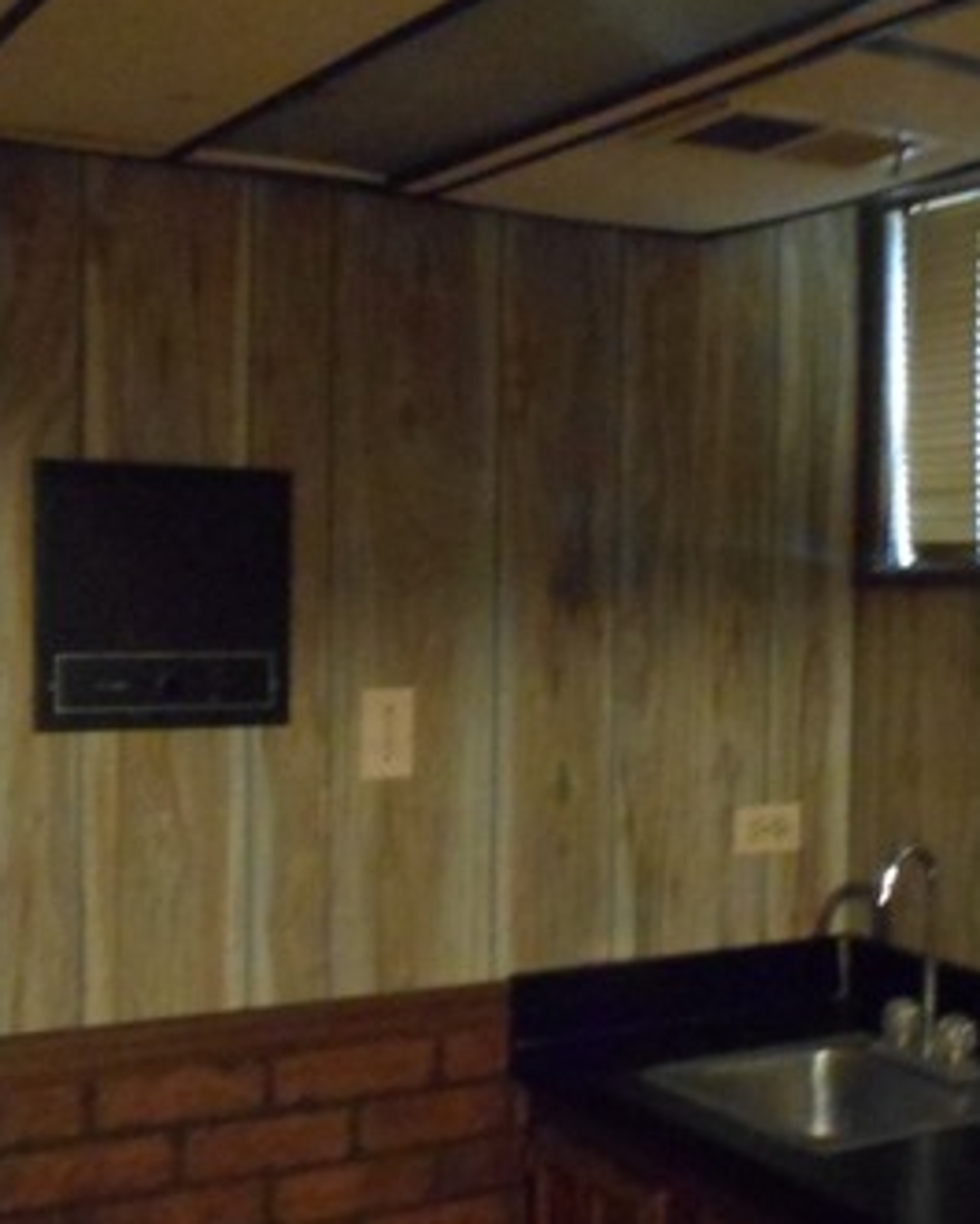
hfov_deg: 30.6
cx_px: 666
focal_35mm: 49
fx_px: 1776
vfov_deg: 38.0
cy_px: 692
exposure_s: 1/4
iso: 800
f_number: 3.2
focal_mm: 4.6
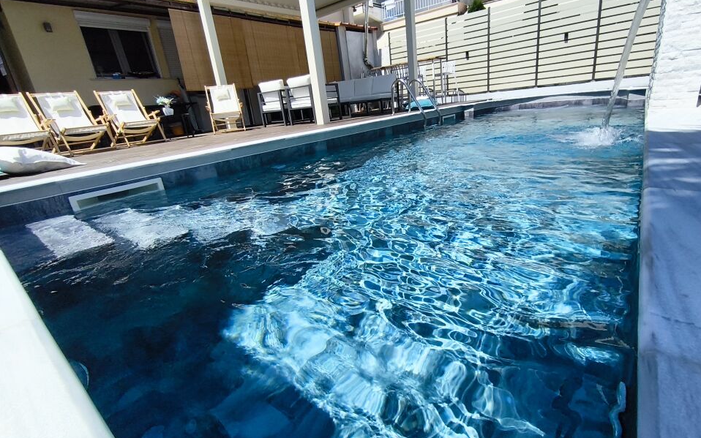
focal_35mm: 17
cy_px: 214
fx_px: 325
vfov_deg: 68.0
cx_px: 374
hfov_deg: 94.2
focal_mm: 1.65
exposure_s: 1/3922
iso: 50
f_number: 2.2
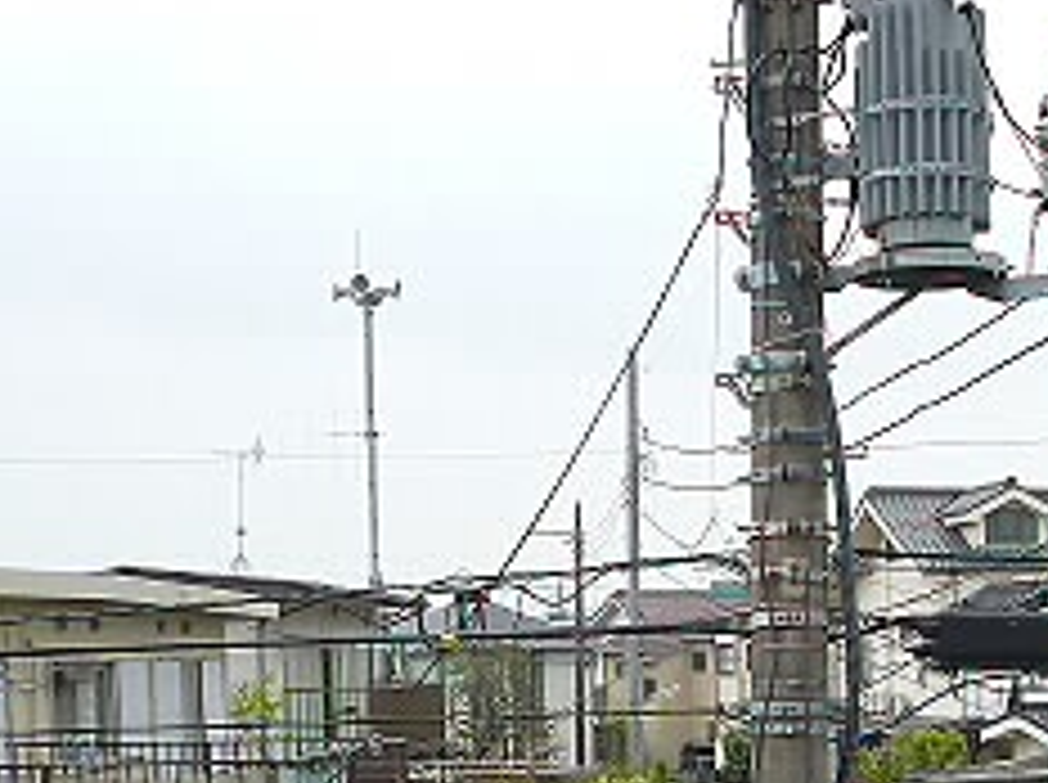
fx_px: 1965
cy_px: 781
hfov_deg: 29.3
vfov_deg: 21.7
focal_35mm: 65
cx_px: 814
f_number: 3.1
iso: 100
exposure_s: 1/125
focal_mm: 5
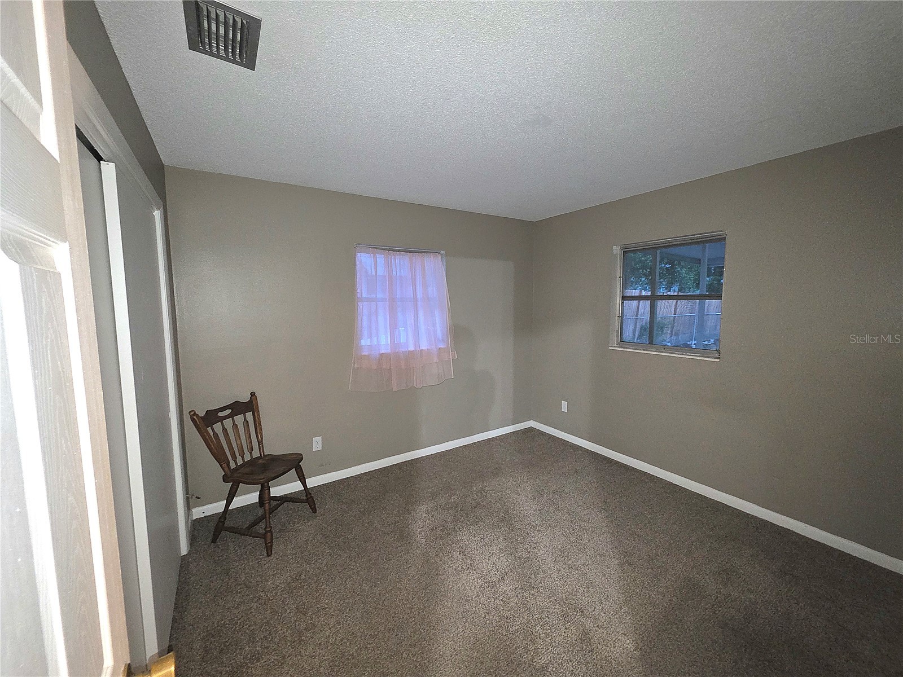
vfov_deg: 89.9
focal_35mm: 13
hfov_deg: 106.2
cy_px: 338
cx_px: 452
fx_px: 339
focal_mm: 2.2
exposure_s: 1/8.01
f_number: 1.9
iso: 500
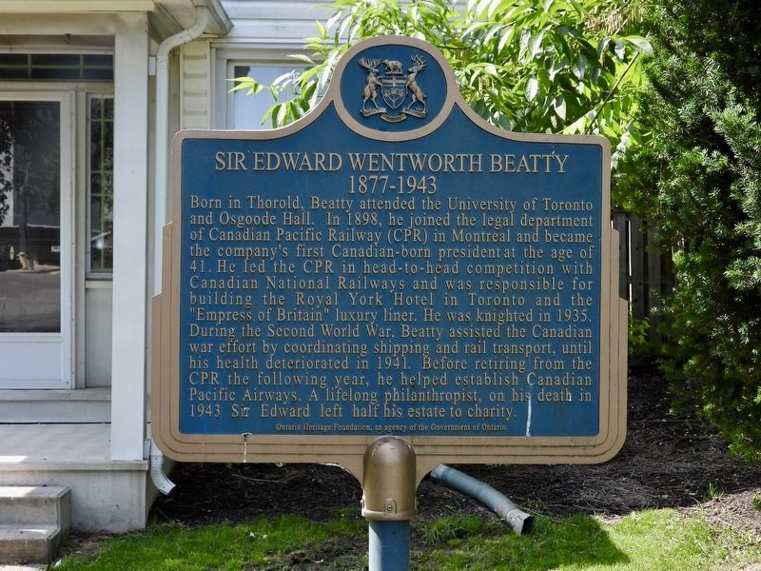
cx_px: 380
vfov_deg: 21.0
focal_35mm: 70
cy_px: 286
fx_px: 1539
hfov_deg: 27.8
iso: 100
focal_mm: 12.6
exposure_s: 1/320
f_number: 3.5
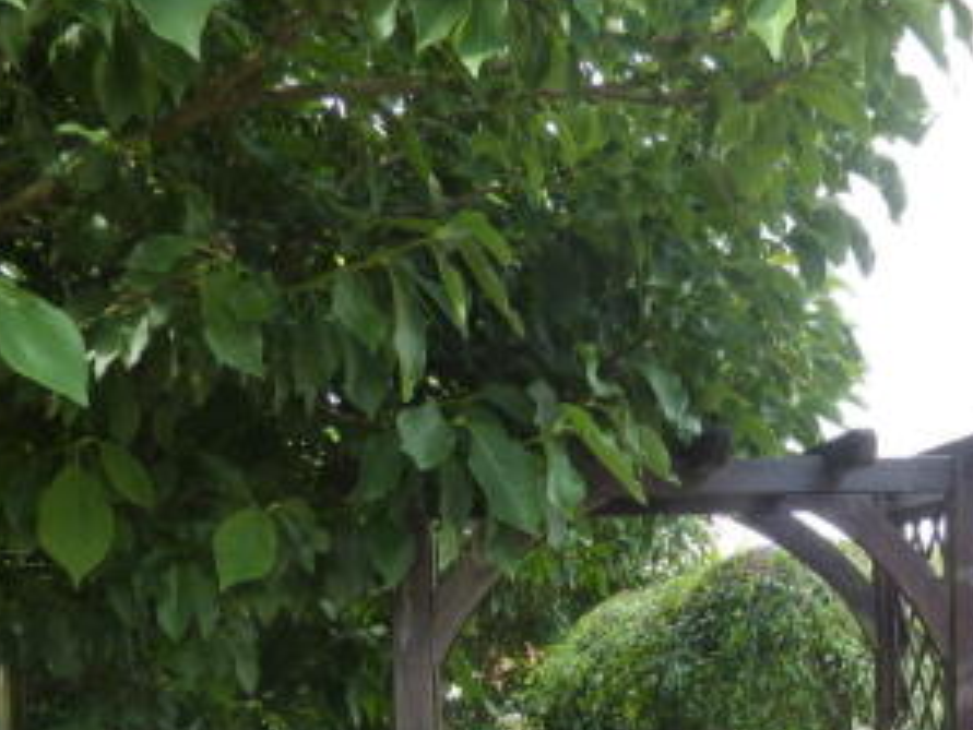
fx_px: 1378
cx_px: 693
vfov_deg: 28.2
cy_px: 699
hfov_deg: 38.2
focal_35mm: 49
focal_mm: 4.1
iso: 125
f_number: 3.3
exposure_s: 1/80
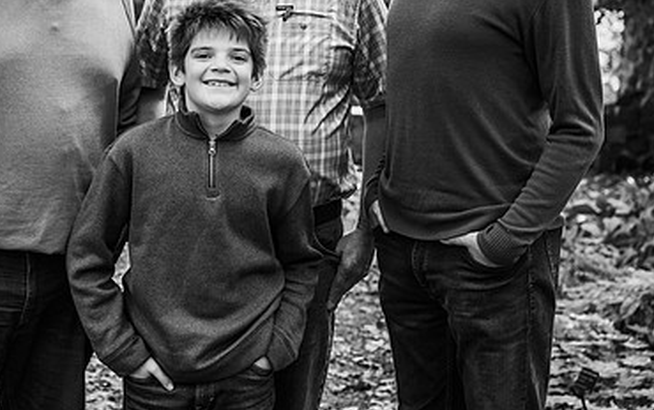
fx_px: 1481
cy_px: 91
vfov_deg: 15.7
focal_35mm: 83
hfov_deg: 24.8
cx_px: 219
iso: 500
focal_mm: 52
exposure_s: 1/320
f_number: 4
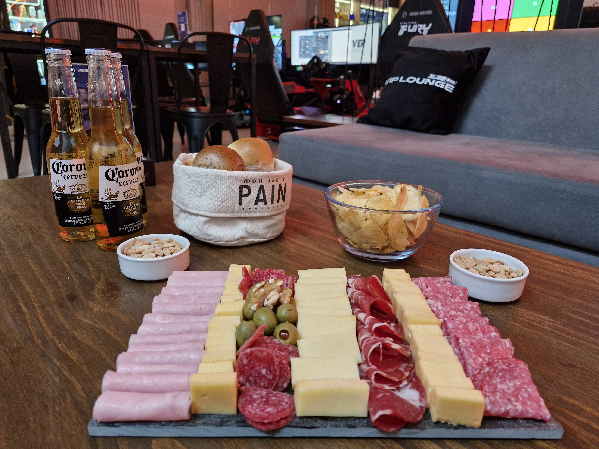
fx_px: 398
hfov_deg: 73.9
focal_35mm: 23
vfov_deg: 58.9
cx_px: 300
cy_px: 224
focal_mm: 5.54
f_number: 1.8
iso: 500
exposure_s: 1/50
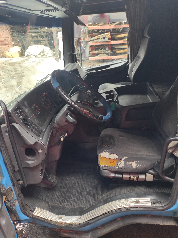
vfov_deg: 69.4
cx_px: 89
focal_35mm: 25
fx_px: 172
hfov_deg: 54.8
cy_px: 119
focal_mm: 5.43
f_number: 1.89
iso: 170
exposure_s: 1/33
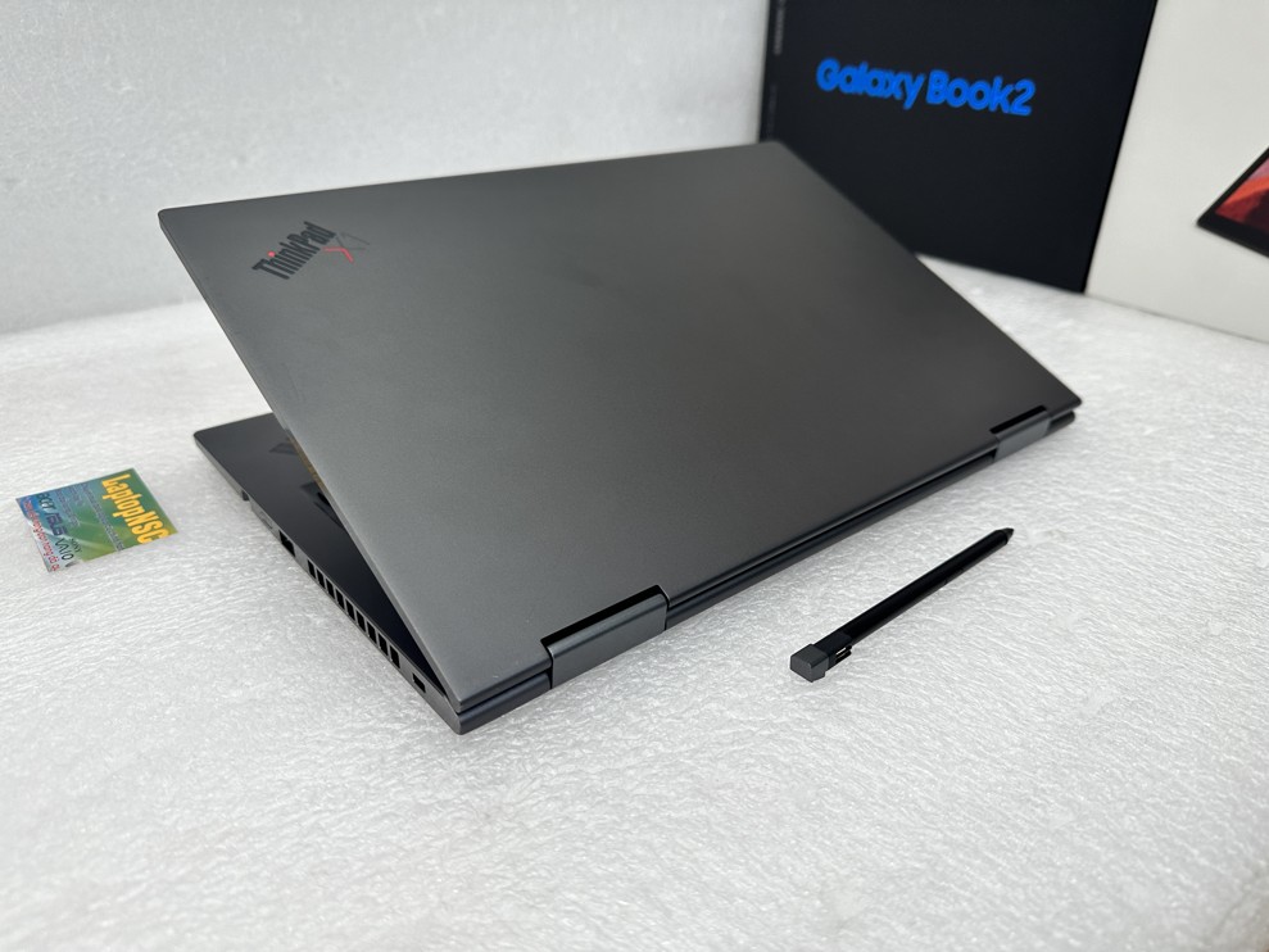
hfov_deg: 71.6
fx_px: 880
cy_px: 476
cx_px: 634
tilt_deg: -28.6
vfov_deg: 56.8
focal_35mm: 24
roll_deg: -1.8
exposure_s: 1/100
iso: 125
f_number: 1.78
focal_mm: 6.86
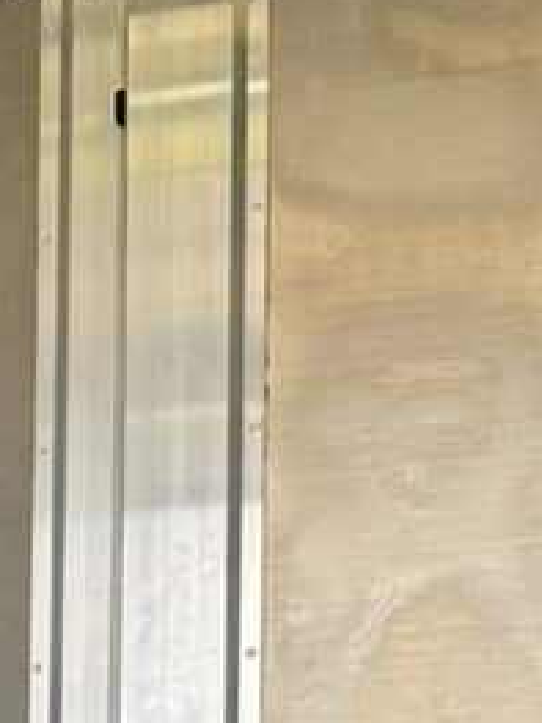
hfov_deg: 6.8
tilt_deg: -3.3
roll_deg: +0.6
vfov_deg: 10.0
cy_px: 1347
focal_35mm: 187
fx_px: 3907
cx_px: -1345
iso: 80
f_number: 1.78
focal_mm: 6.76
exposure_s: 1/627
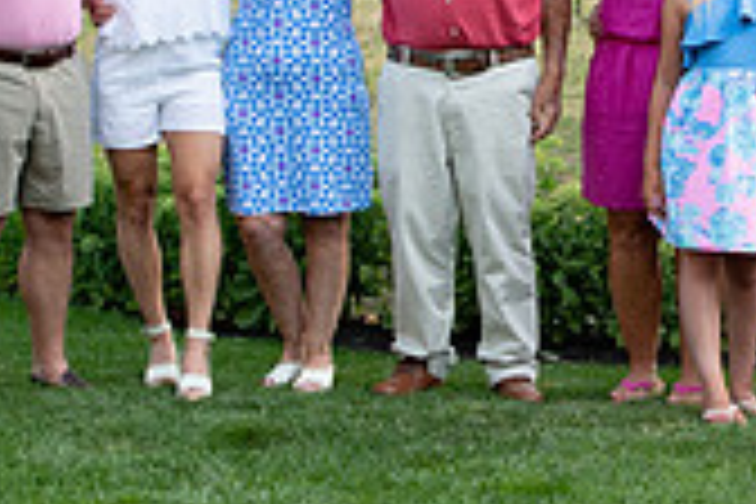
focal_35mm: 130
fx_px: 2730
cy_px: 20
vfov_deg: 10.5
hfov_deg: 15.6
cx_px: 688
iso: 400
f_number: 5.6
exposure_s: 1/125
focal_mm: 24
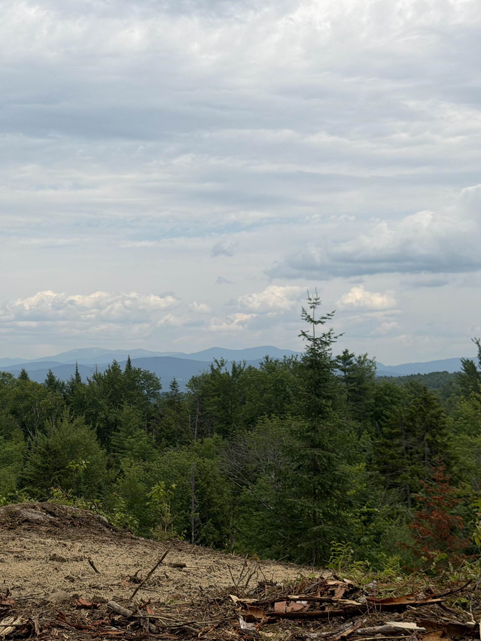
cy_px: 321
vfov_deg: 29.8
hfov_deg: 22.3
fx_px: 1205
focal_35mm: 65
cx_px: 106
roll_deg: +0.0
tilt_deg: +2.3
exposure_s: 1/7874
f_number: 1.78
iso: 80
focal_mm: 6.76
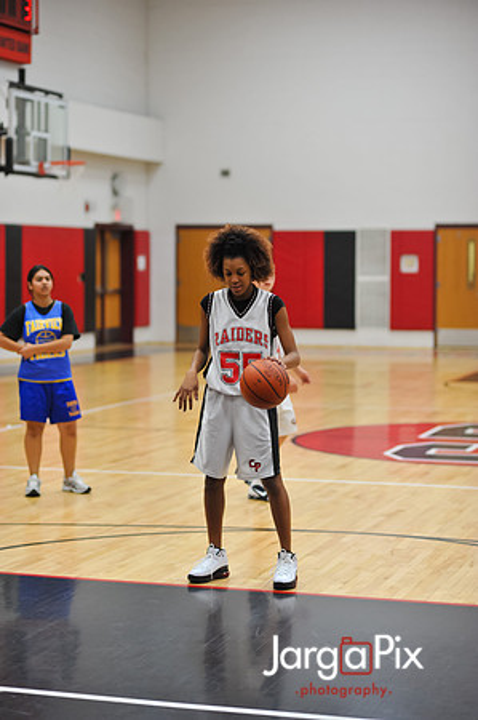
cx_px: 239
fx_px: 1697
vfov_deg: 23.9
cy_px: 360
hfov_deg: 16.0
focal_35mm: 85
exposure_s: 1/500
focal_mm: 85
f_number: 2.2
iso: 1400
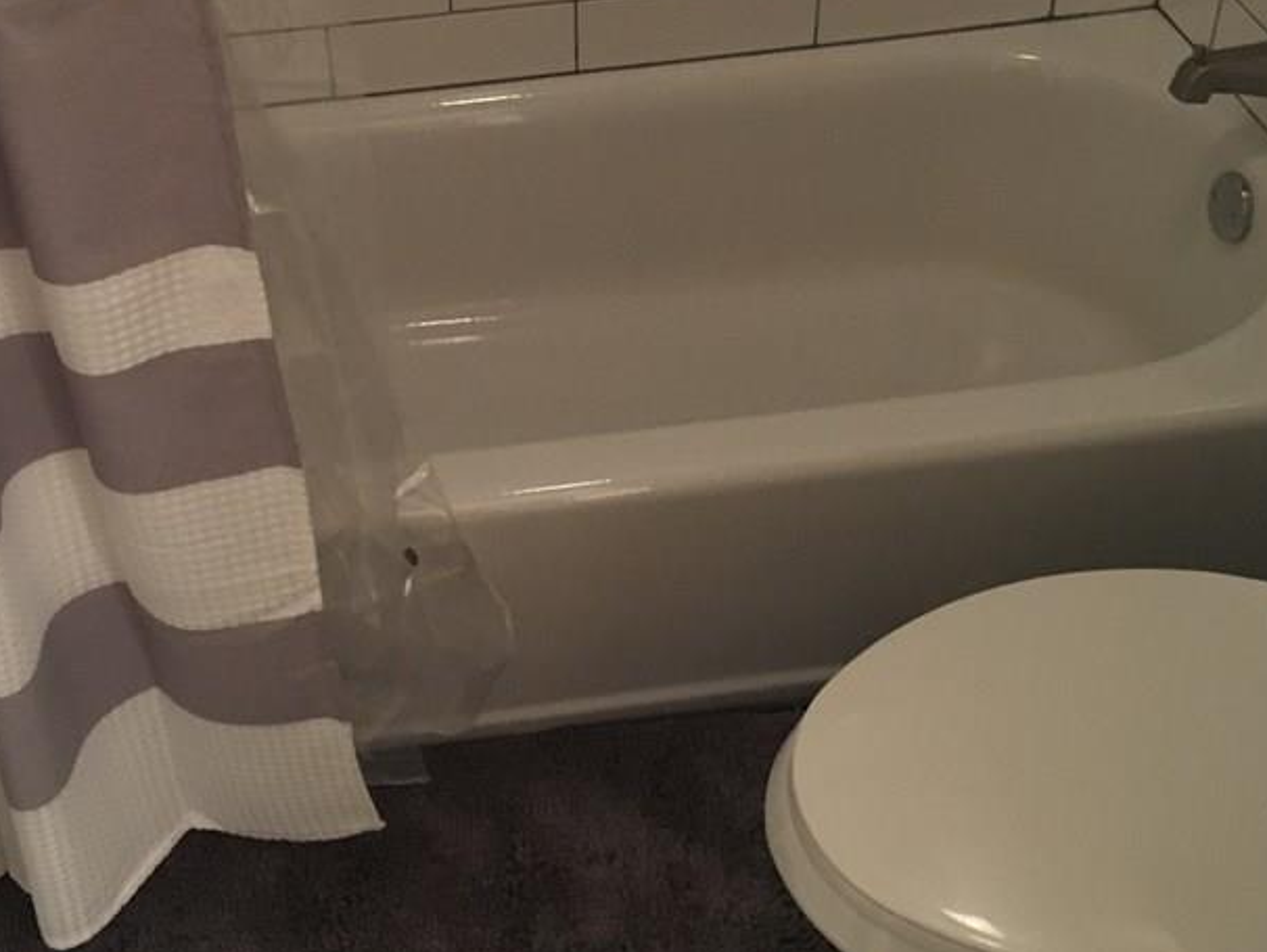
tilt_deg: -37.1
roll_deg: +2.6
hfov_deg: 38.7
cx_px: 489
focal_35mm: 49
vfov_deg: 29.4
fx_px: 1794
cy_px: 278
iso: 200
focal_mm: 4.15
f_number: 2.2
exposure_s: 1/20
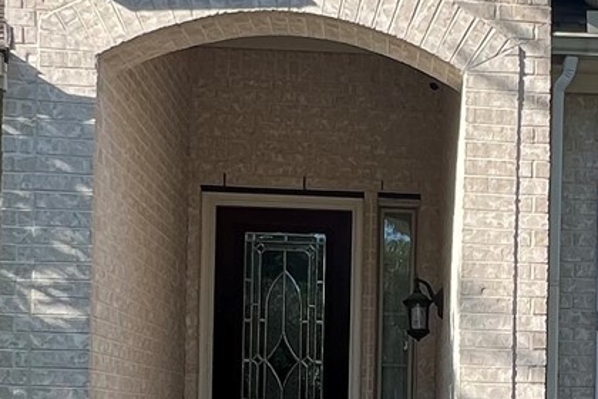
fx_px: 1096
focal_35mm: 66
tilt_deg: +1.0
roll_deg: -0.9
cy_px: 405
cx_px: 498
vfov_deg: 19.9
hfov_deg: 29.6
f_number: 1.8
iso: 32
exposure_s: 1/525
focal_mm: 1.57
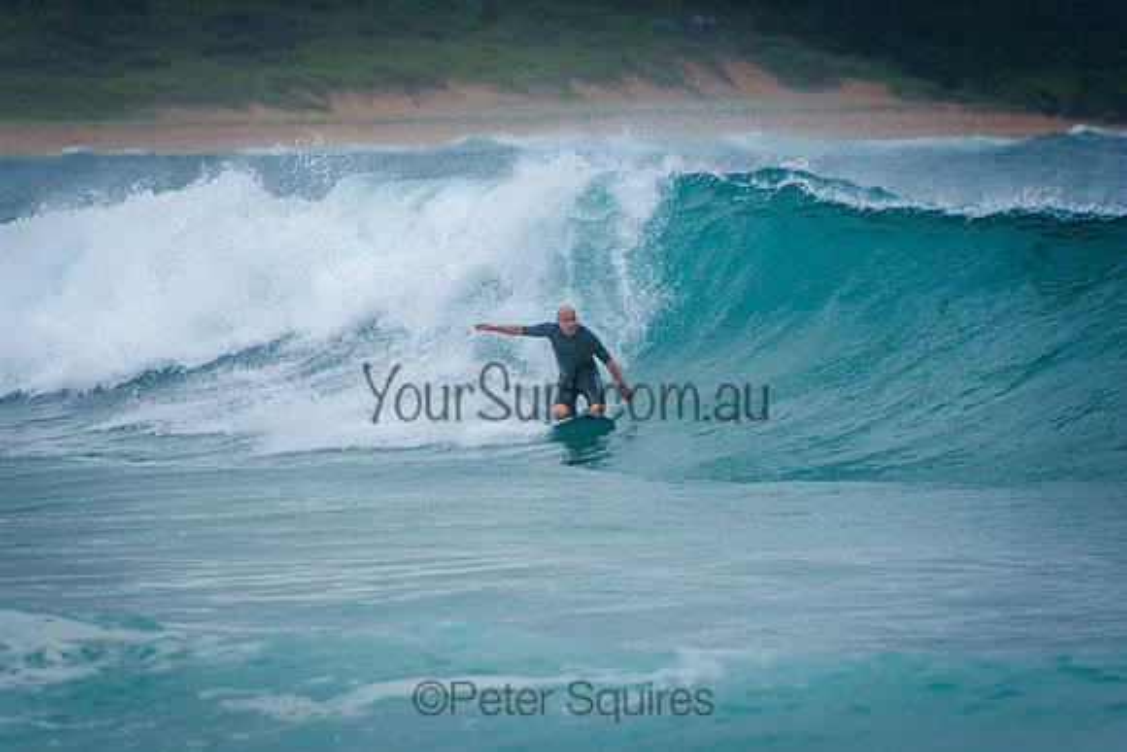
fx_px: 18787
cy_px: 376
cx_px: 564
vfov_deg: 2.3
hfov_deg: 3.4
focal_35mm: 600
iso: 560
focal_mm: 400
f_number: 5.6
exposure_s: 1/2000
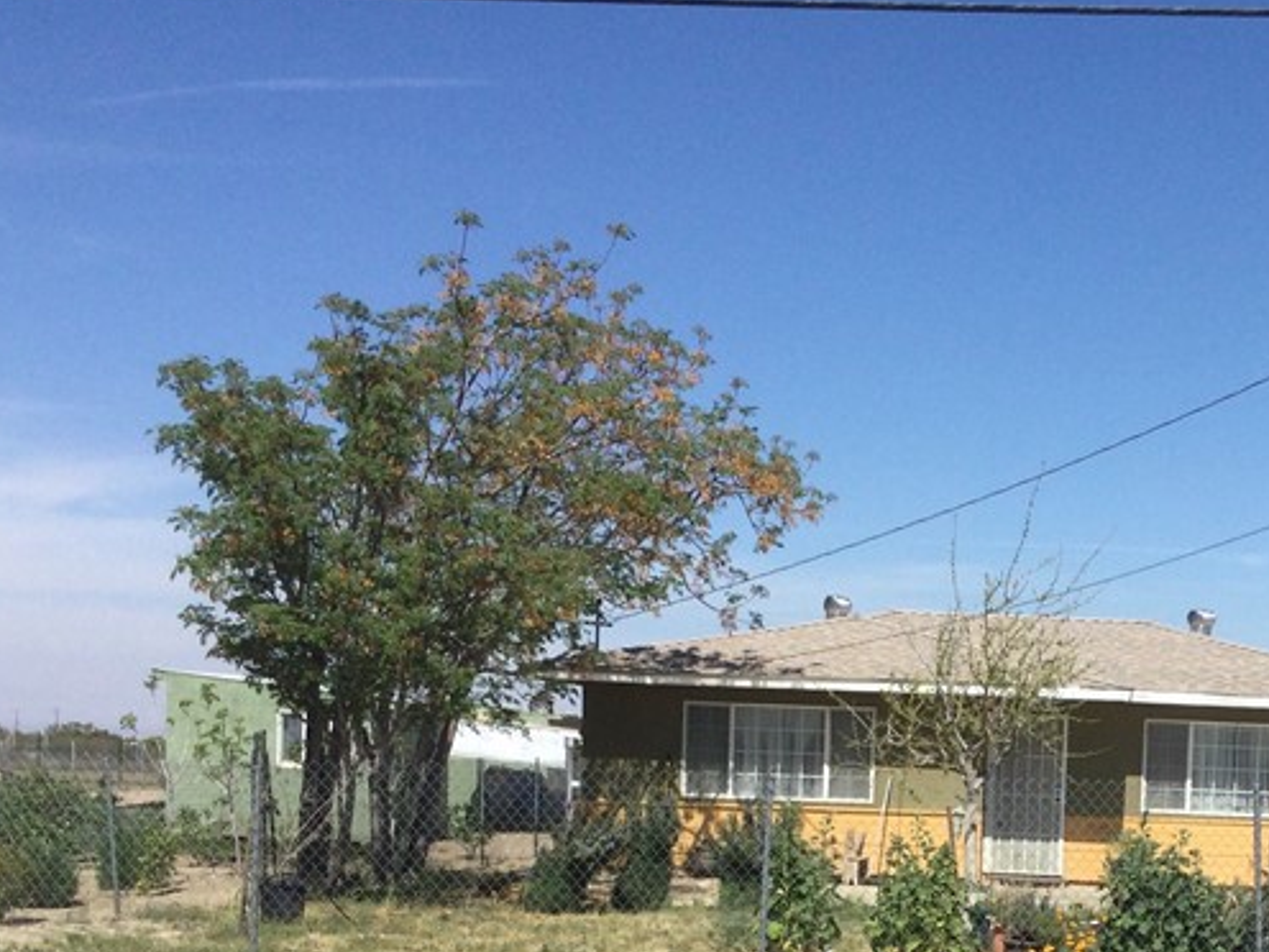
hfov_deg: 29.3
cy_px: 947
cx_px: 1077
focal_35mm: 64
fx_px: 2346
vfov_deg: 22.1
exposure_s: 1/1942
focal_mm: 3.3
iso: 25
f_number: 2.4
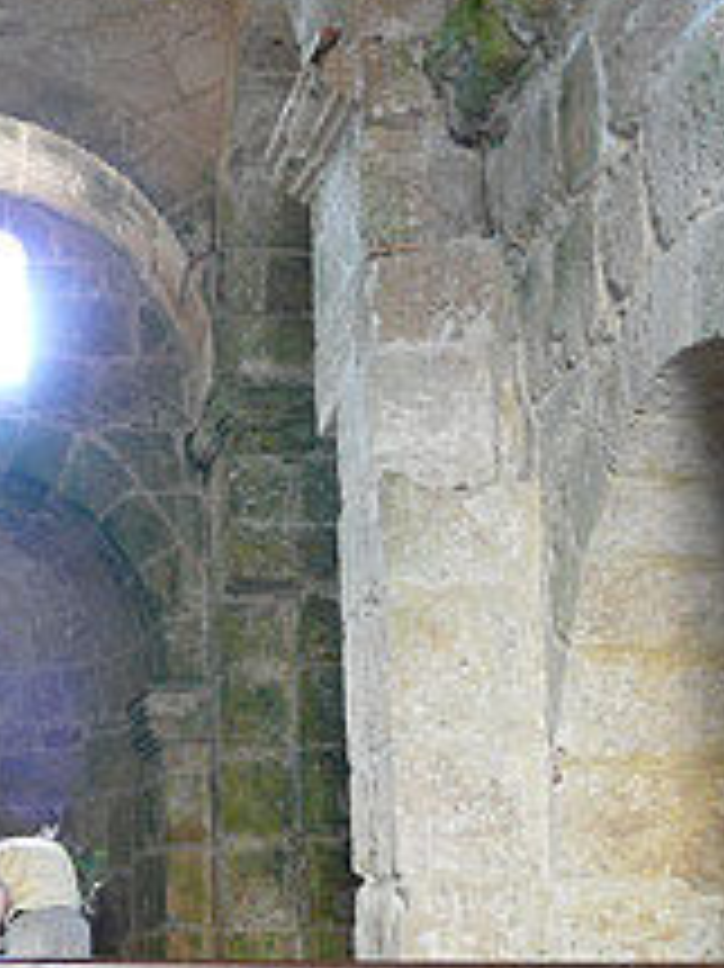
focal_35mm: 67
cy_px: 513
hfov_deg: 21.0
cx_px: -45
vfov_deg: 29.0
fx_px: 1870
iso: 200
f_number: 2.8
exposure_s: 1/13
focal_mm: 5.3
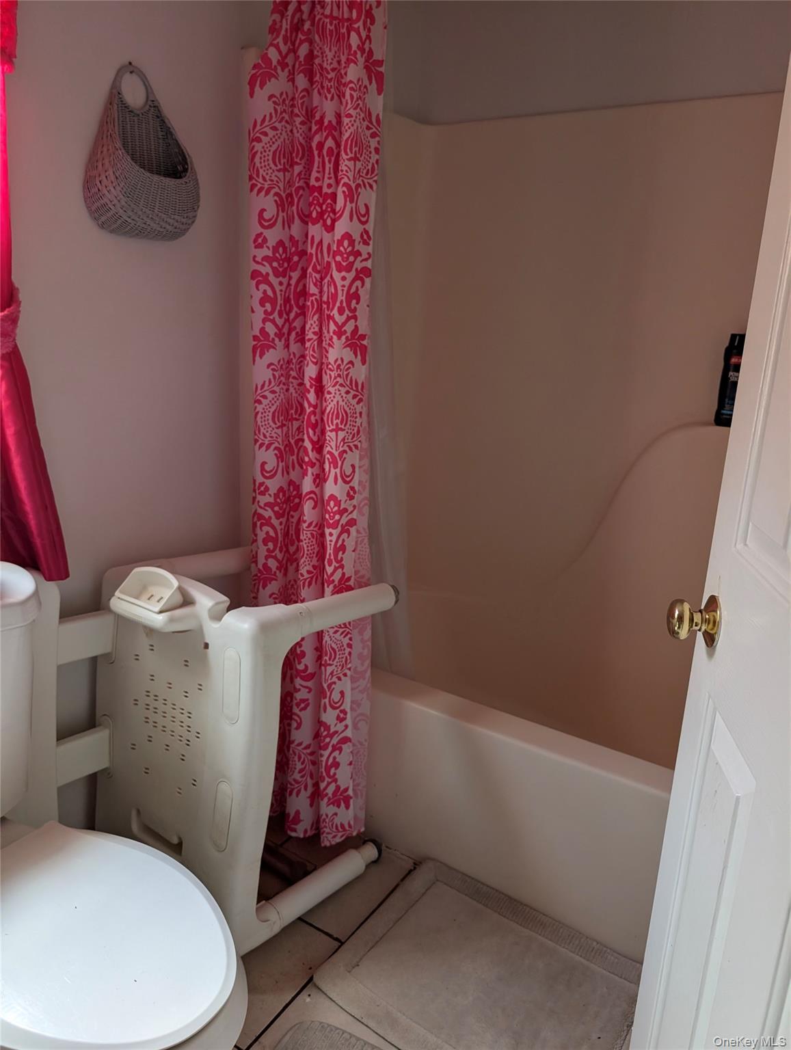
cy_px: 525
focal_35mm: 24
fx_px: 729
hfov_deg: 56.9
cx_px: 396
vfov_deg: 71.5
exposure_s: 1/519
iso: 956
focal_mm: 6.9
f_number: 1.68
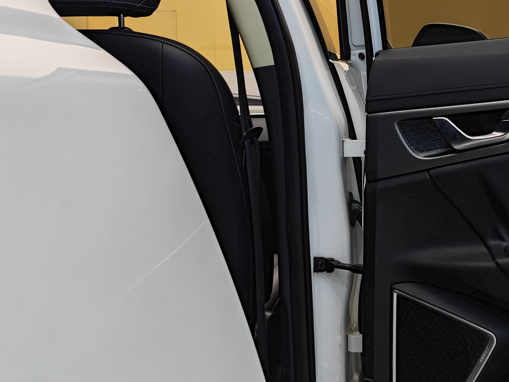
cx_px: 485
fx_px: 941
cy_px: 95
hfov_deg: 28.7
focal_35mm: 64
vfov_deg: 22.7
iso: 400
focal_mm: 8.7
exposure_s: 1/75
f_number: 1.9
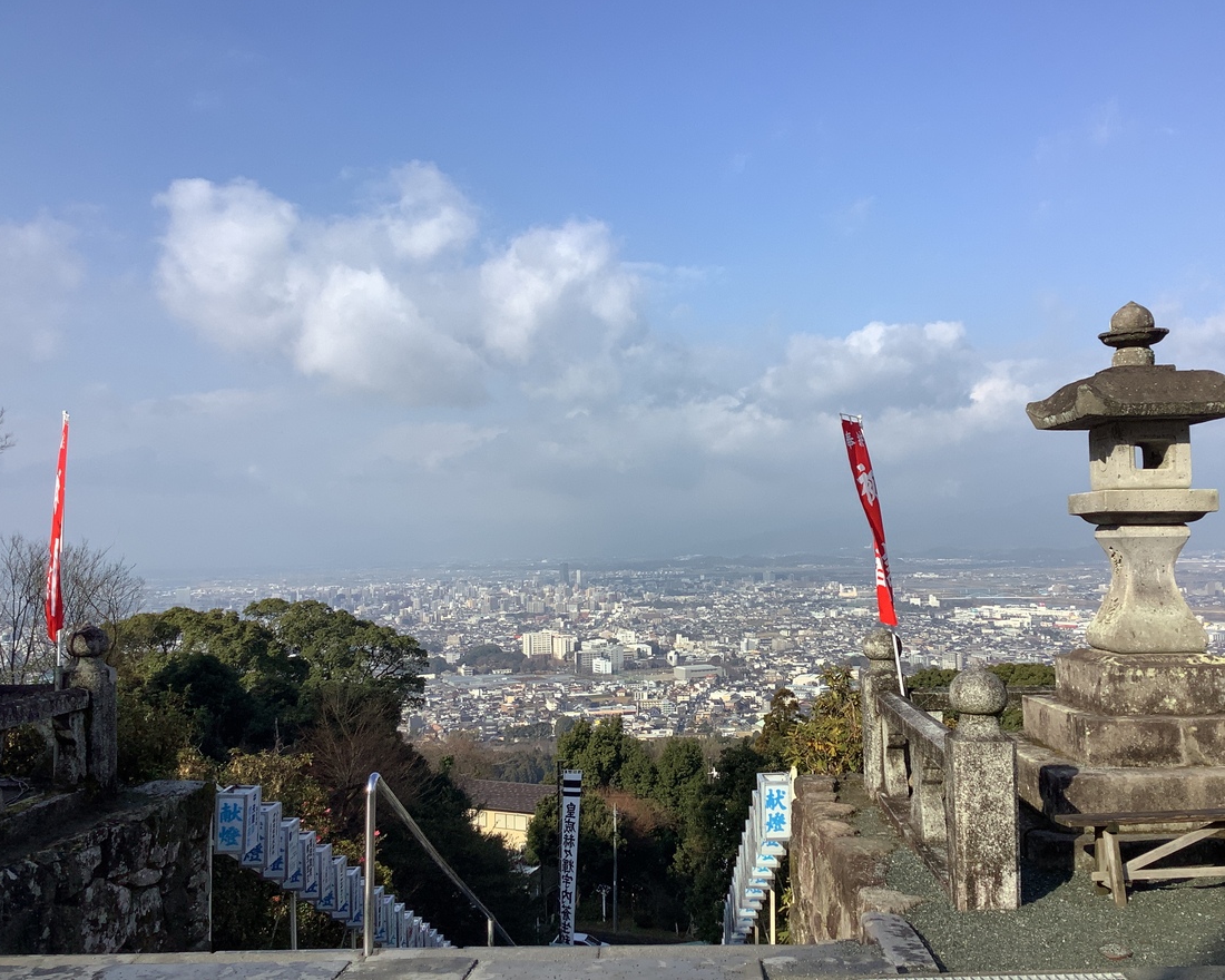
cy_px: 480
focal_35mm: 33
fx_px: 1196
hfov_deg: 54.2
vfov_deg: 44.5
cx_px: 655
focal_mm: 3.3
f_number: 2.4
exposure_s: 1/1773
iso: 25
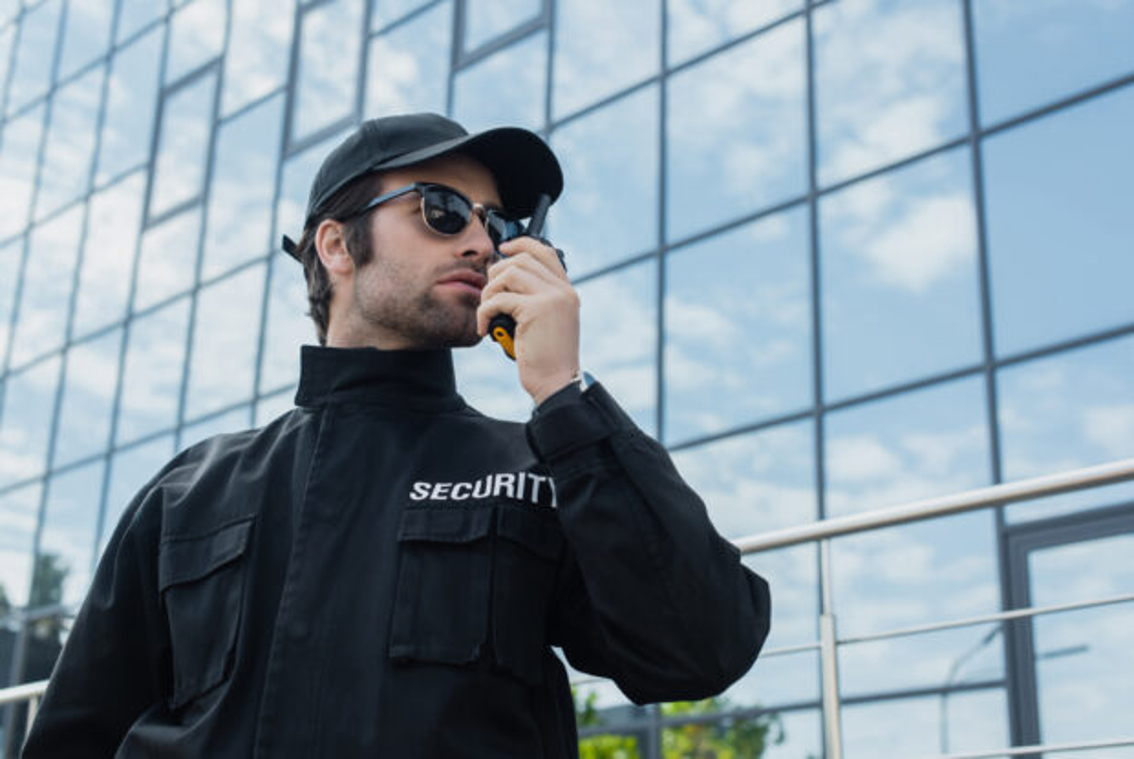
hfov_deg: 39.6
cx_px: 567
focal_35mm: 50
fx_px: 1577
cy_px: 380
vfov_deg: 27.1
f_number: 5
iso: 125
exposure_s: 1/200
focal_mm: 50
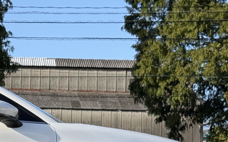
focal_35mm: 156
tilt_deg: +3.5
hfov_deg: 13.0
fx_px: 969
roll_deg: -1.9
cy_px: 135
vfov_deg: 8.4
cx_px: -55
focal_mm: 6.76
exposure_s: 1/3226
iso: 64
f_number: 1.78
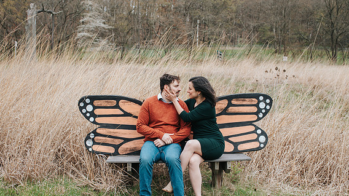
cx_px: 170
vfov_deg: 28.3
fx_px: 389
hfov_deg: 48.4
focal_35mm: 42
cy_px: 117
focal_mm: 35
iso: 100
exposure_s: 1/320
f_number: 3.2
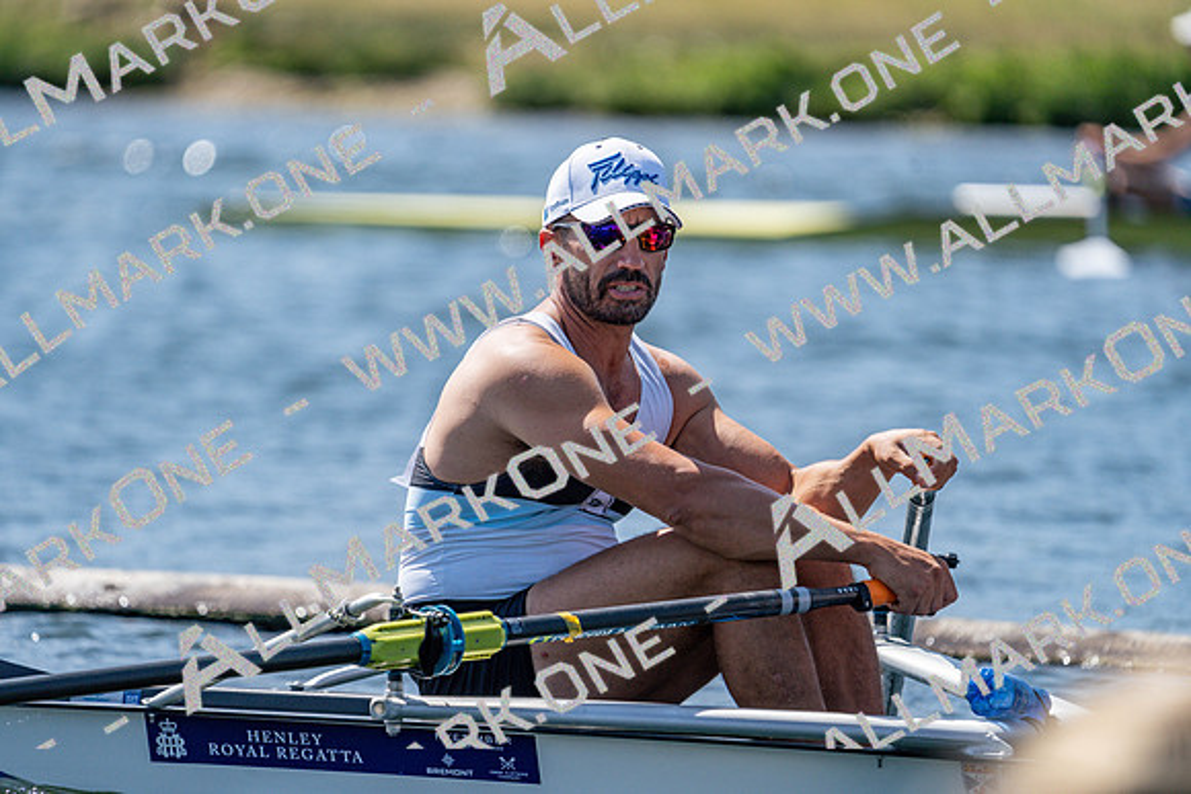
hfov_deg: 4.3
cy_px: 397
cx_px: 596
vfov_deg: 2.9
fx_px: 15684
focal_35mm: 474
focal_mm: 474
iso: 320
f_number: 6.3
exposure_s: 1/2000
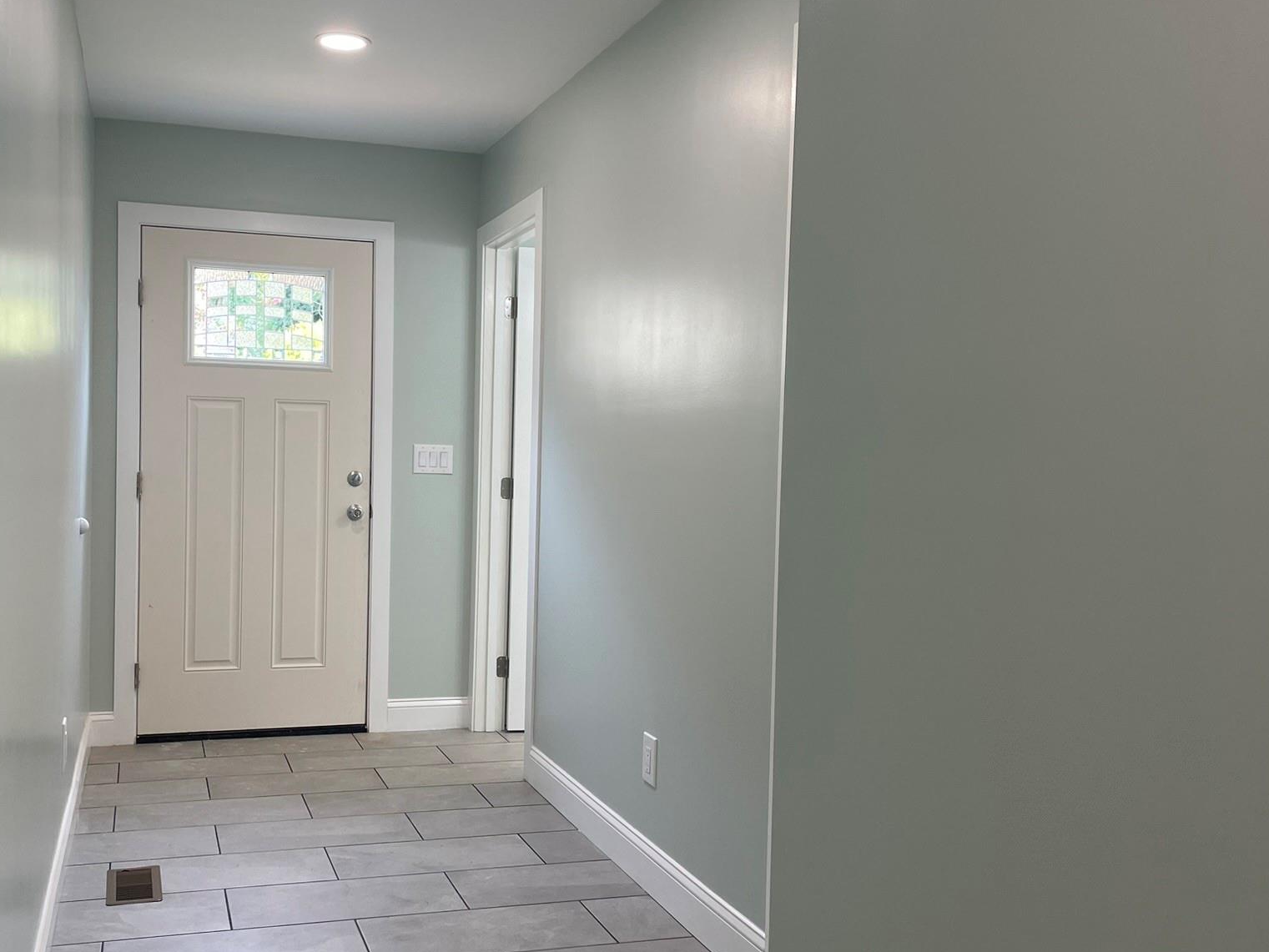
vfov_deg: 40.7
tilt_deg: -2.4
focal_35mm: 35
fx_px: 1283
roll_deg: -0.9
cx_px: 554
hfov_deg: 52.5
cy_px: 488
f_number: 1.6
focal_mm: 4.2
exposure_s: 1/120
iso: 80
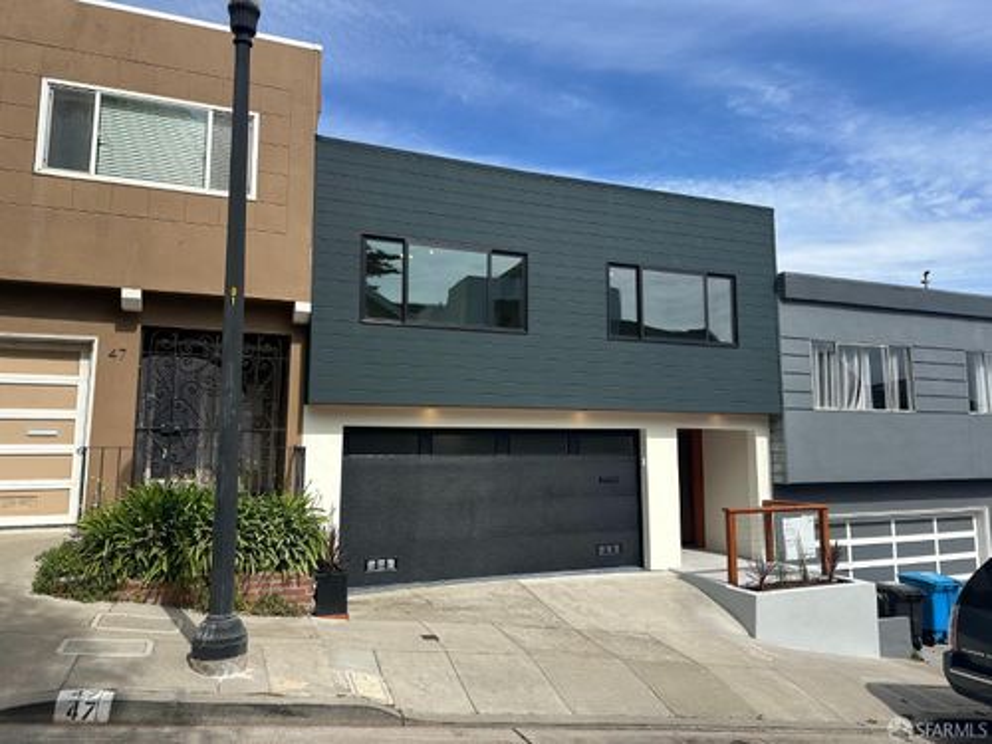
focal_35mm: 24
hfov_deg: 71.6
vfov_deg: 56.8
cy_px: 372
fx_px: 688
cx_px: 496
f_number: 1.78
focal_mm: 6.86
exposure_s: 1/4545
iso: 80
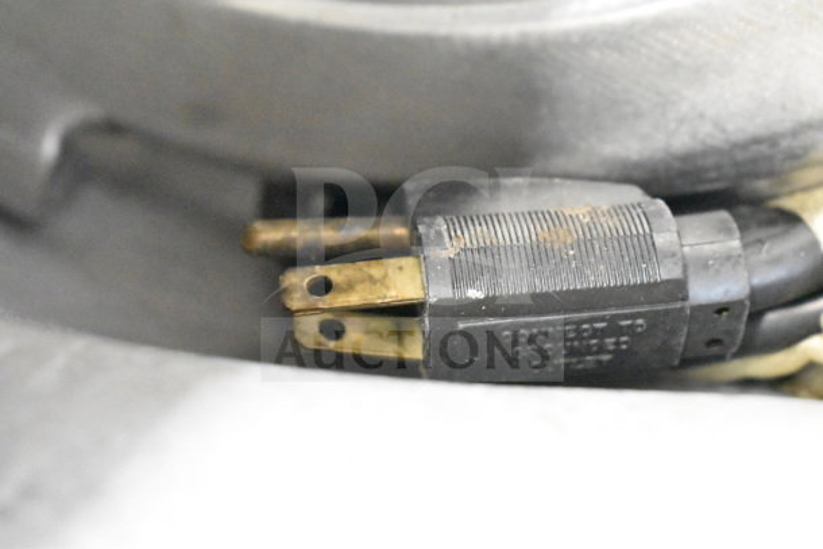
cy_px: 274
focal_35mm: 82
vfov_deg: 16.6
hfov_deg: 24.6
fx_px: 1886
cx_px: 412
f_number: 5.6
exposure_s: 1/80
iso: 25600
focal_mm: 55
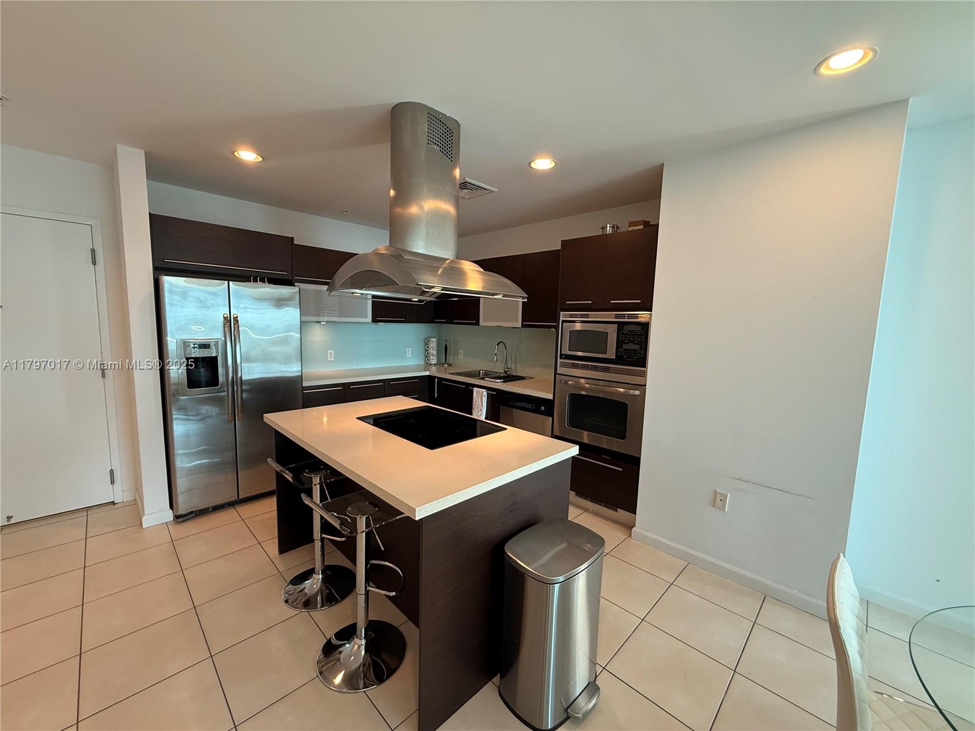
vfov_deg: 85.7
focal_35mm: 14
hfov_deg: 102.1
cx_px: 488
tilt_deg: -5.8
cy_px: 366
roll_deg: -1.7
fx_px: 394
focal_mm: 2.22
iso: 160
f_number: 2.2
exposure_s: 1/120
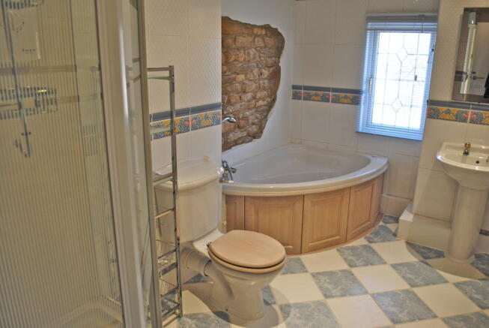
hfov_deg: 67.3
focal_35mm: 27
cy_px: 164
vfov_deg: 48.0
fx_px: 367
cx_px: 244
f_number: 4
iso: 200
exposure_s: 1/60
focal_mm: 18
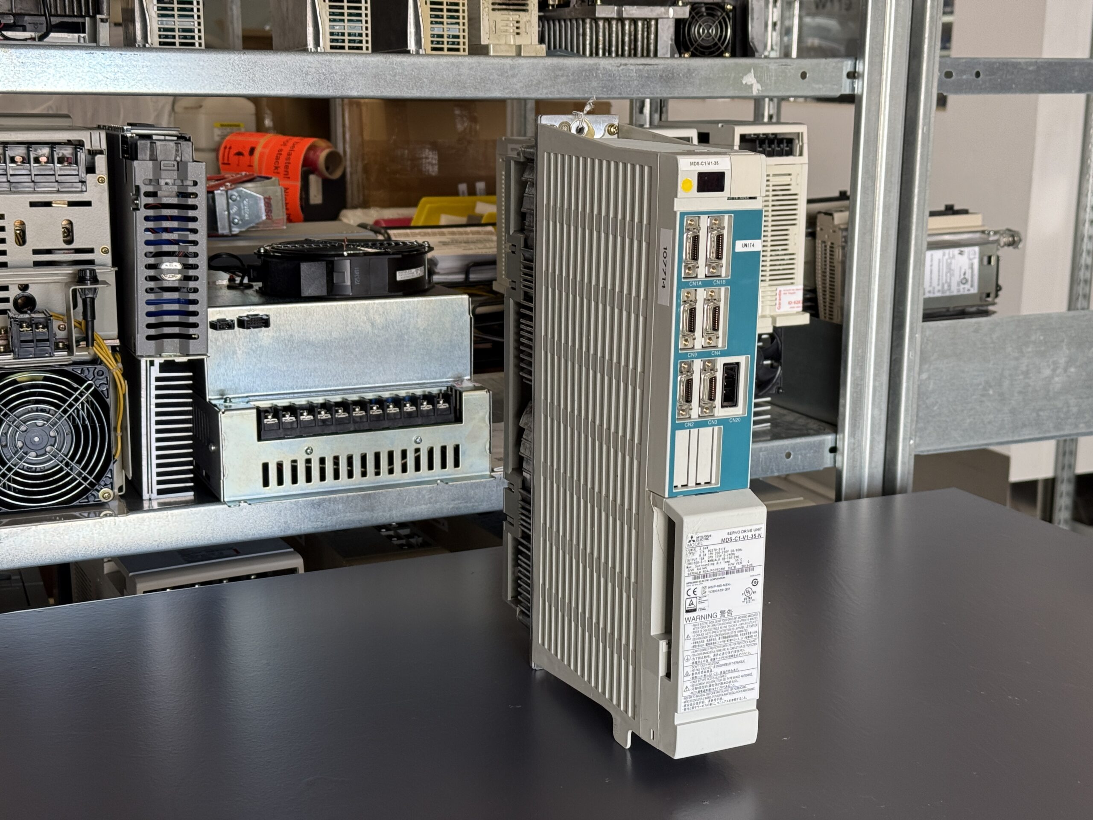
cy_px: 410
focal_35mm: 48
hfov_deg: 39.7
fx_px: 1516
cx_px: 546
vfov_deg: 30.3
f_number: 1.78
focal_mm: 6.76
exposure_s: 1/121
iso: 64
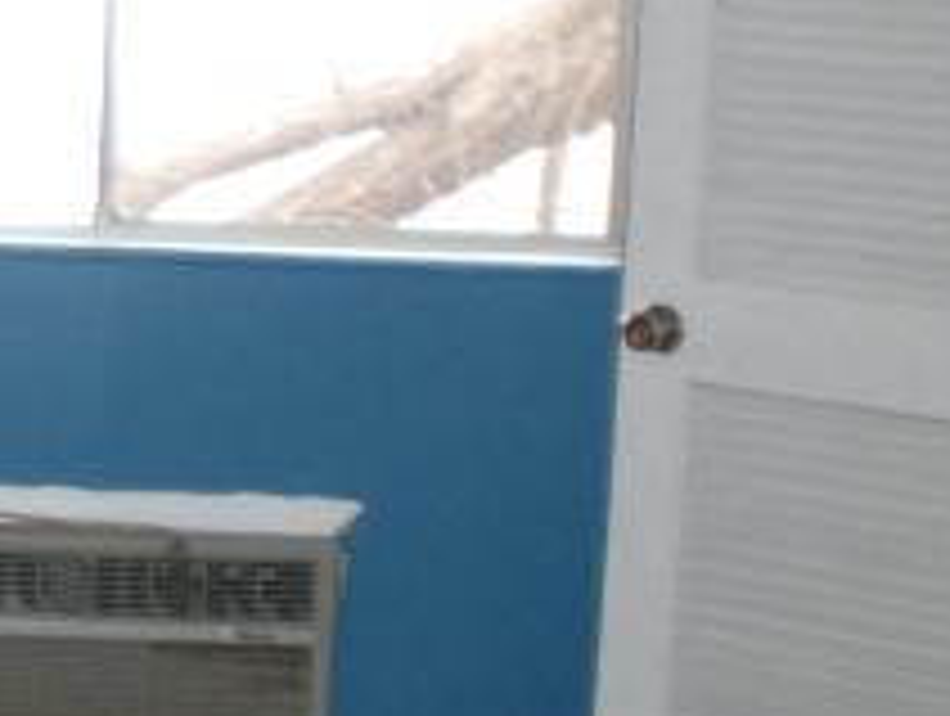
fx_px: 3161
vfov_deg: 12.9
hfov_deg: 16.0
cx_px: -365
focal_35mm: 115
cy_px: 203
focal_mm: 6.3
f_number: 3.1
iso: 200
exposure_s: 1/60
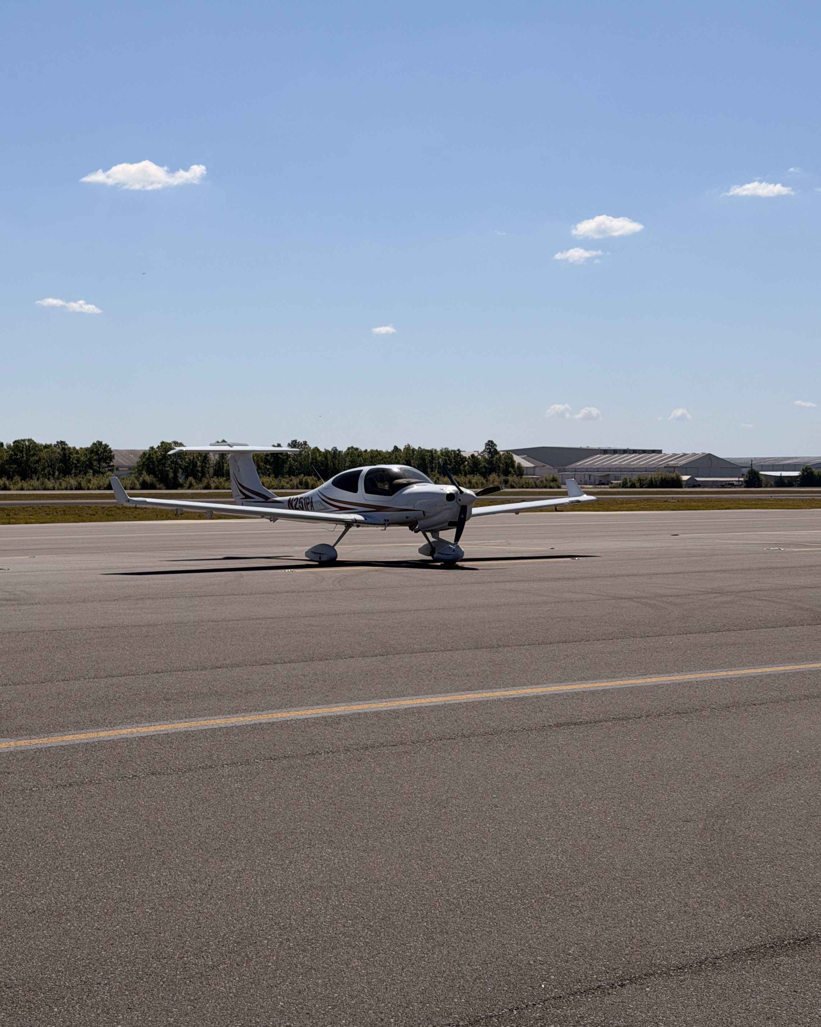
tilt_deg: +1.6
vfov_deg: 32.9
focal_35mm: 57
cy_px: 424
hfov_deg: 26.7
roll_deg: +0.7
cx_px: 360
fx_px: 1731
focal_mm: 6.76
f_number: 1.78
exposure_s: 1/13333
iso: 64
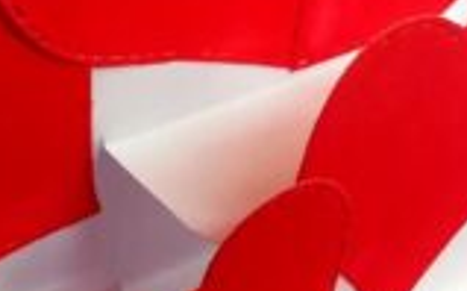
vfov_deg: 12.5
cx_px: 47
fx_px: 1322
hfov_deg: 19.7
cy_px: 197
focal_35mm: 104
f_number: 2.2
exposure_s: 1/40
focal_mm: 3.83
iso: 80
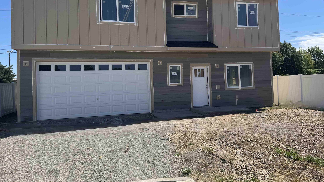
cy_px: 74
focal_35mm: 27
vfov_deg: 42.7
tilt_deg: +1.2
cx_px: 159
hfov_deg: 69.9
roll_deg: +0.9
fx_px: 232
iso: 80
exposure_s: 1/3802
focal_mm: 6.76
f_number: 1.78
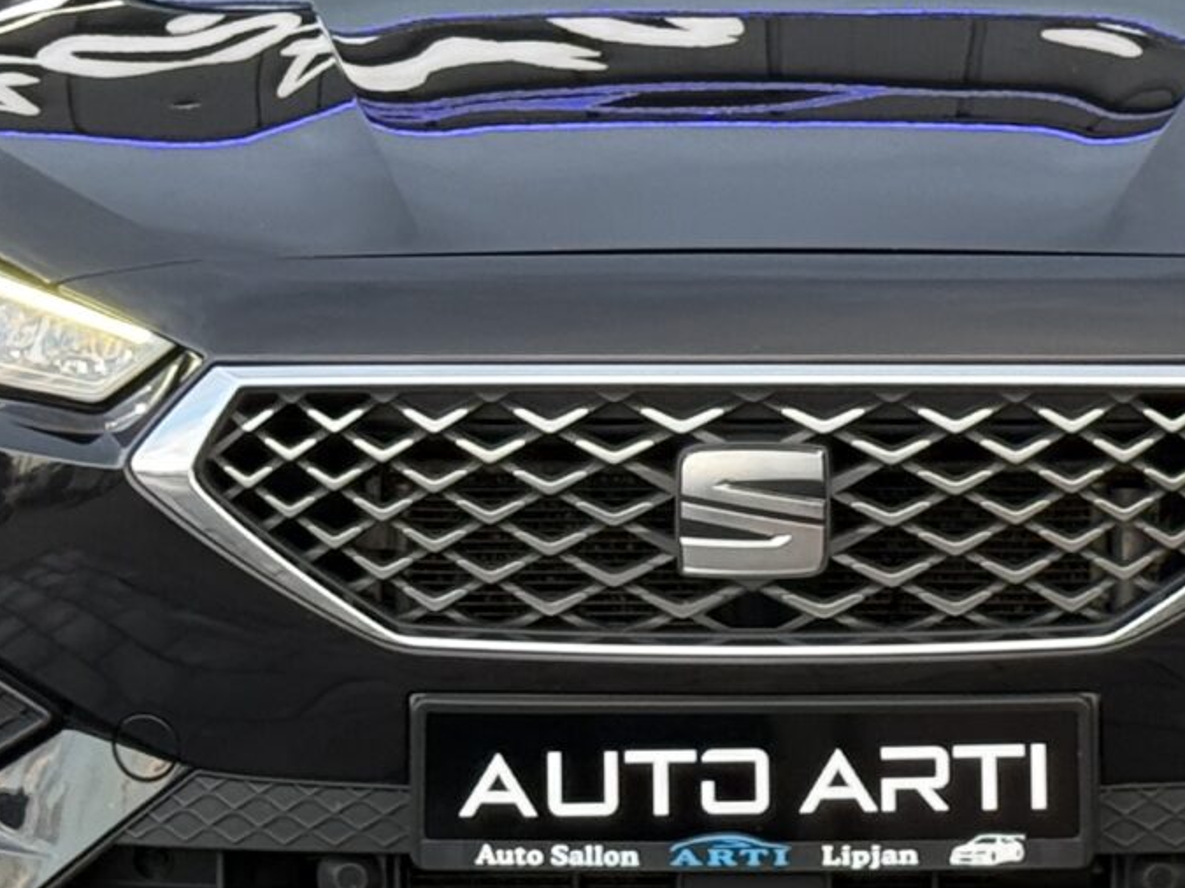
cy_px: -47
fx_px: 6229
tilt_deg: -0.8
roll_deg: +0.0
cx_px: 862
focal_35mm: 182
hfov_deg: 10.8
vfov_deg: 8.1
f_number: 1.78
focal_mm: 6.76
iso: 160
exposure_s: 1/203
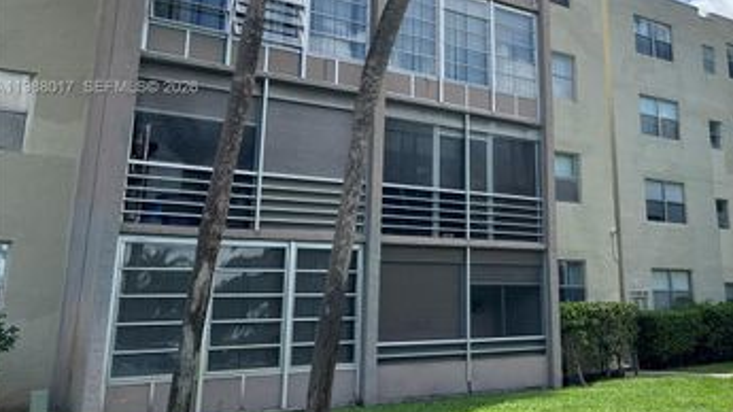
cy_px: 88
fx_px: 797
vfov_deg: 28.4
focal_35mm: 41
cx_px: 523
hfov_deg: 48.0
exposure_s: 1/3077
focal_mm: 5.7
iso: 50
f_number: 1.5
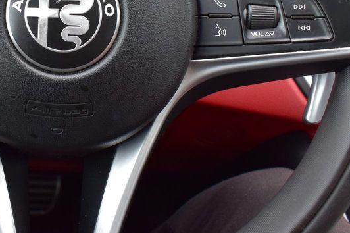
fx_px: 505
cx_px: 74
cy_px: 40
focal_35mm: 52
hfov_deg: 37.0
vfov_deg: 25.4
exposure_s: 1/25
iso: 400
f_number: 6.3
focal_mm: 18
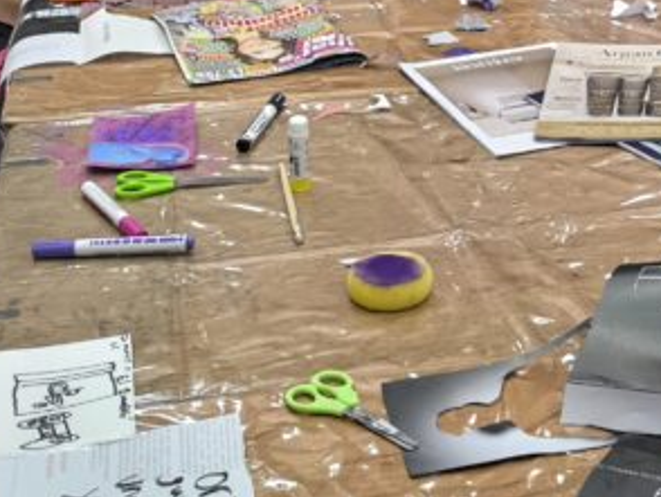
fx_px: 1529
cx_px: 692
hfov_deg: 23.2
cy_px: -40
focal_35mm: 80
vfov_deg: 17.8
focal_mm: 6.14
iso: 640
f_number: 1.65
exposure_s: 1/50
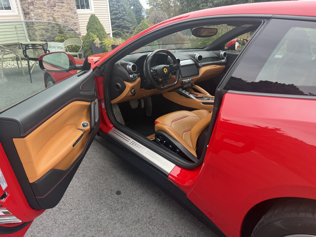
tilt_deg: -24.2
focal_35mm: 24
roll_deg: +1.8
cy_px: 118
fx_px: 219
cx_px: 158
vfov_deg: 56.8
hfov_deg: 71.6
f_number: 1.78
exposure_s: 1/395
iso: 80
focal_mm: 6.76
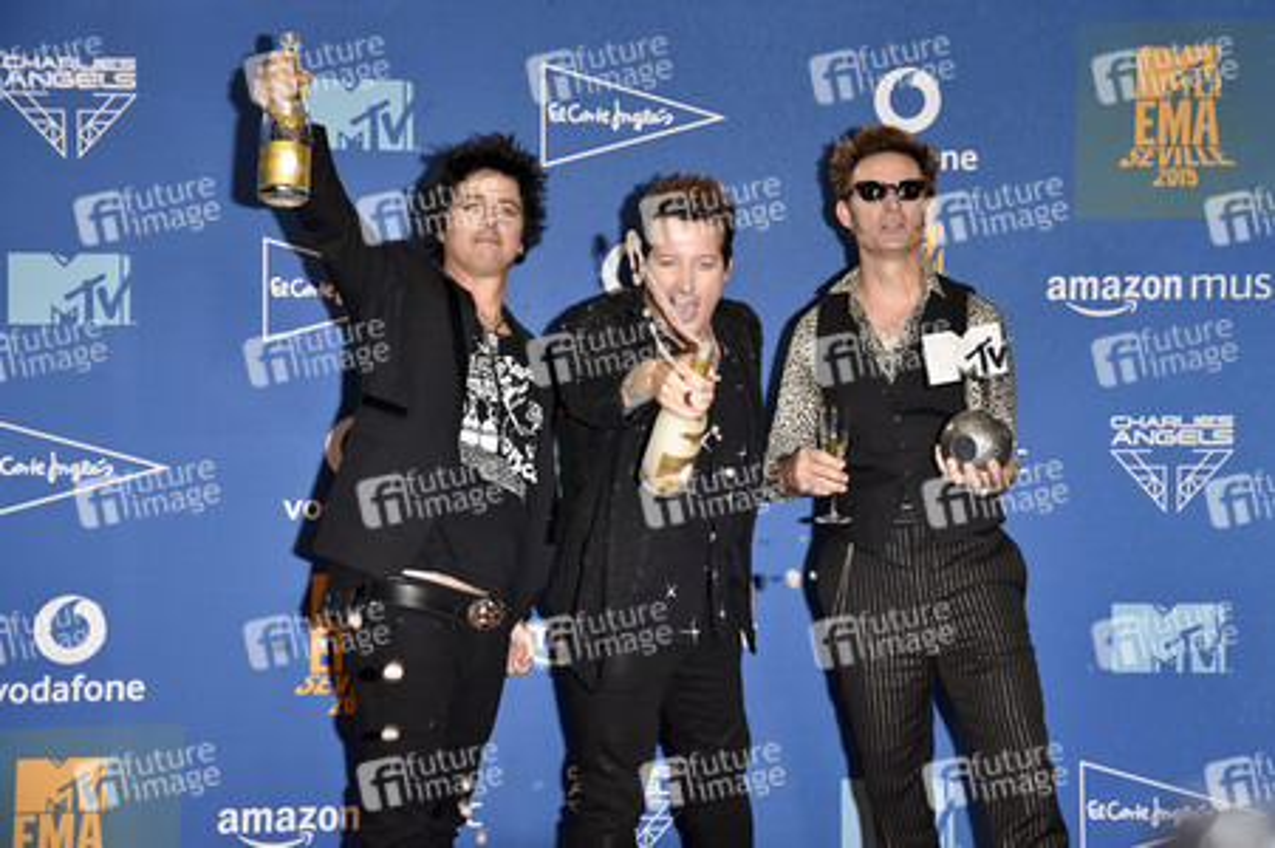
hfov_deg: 24.8
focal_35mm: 82
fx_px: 2902
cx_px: 638
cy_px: 424
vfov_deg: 16.6
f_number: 6.3
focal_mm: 82
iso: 1600
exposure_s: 1/200
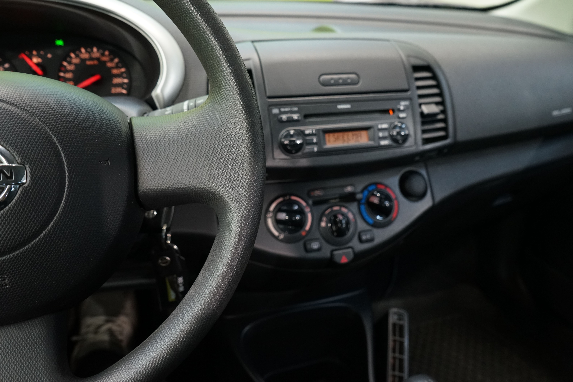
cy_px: 191
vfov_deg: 46.4
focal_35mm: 28
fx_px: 446
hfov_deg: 65.5
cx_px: 286
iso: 2500
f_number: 5.6
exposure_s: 1/30
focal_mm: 28
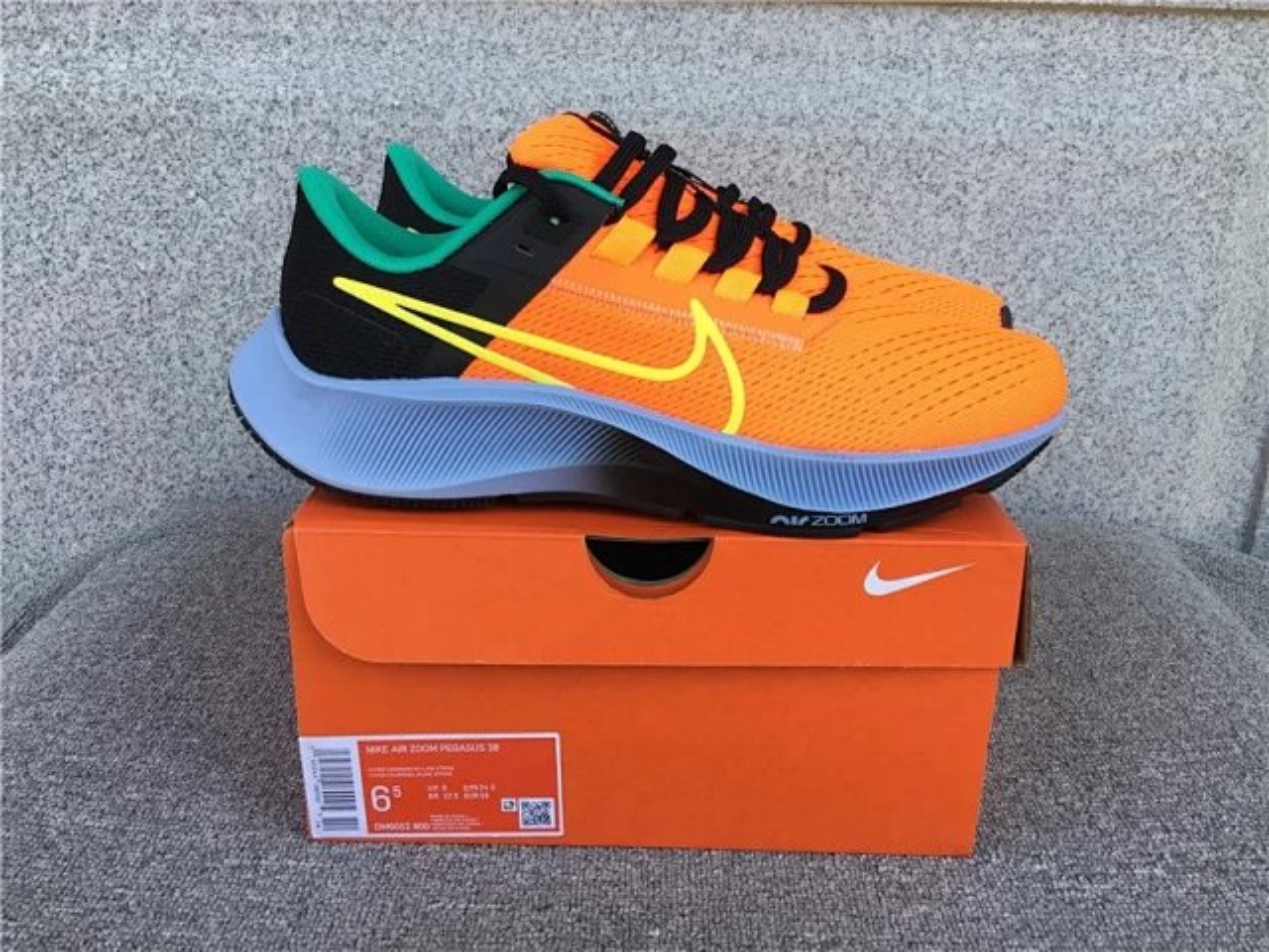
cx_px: 634
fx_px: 1136
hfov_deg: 58.4
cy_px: 476
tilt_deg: -19.4
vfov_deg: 45.4
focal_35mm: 31
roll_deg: -1.0
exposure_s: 1/100
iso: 25
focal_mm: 3.3
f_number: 2.4
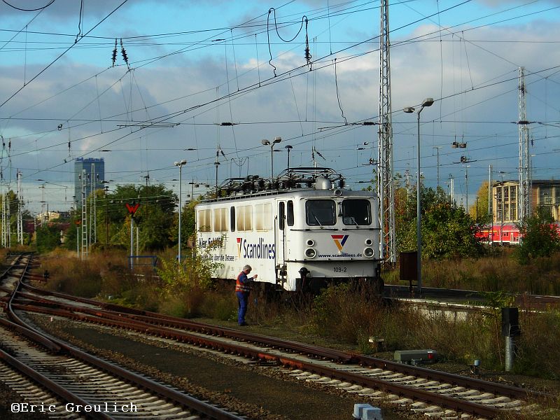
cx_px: 280
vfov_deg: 12.8
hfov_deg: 17.0
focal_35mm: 116
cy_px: 210
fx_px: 1877
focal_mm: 19.2
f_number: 5.3
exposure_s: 1/210
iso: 50
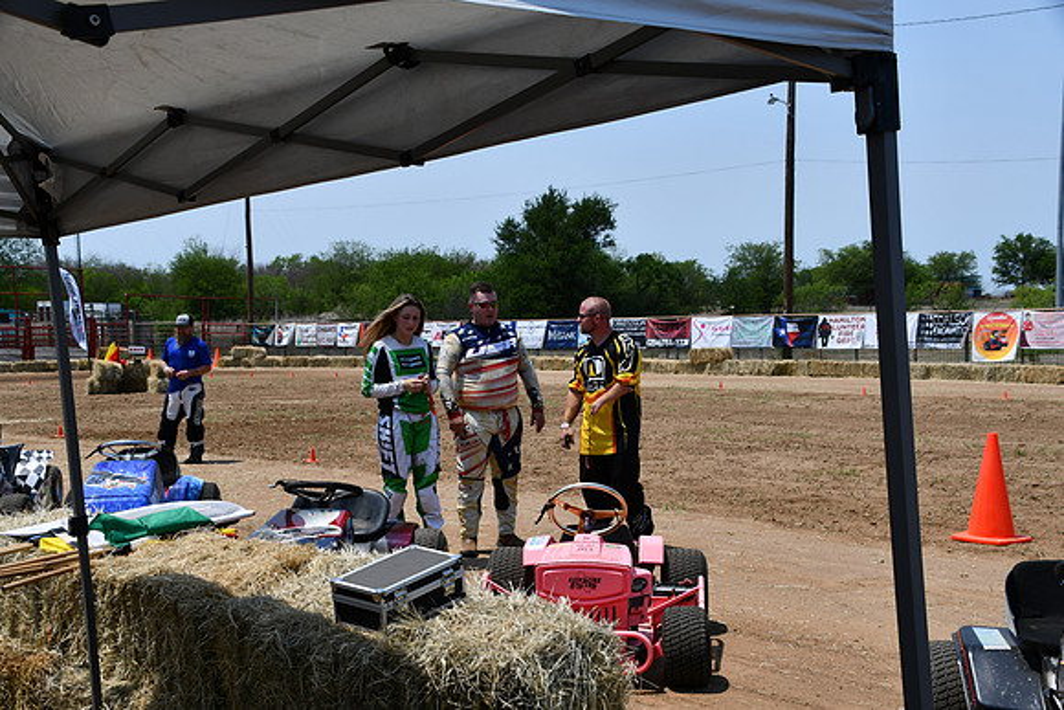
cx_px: 532
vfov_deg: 29.3
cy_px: 355
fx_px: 1360
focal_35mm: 46
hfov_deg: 42.7
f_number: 10
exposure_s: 1/400
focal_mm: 31
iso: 100
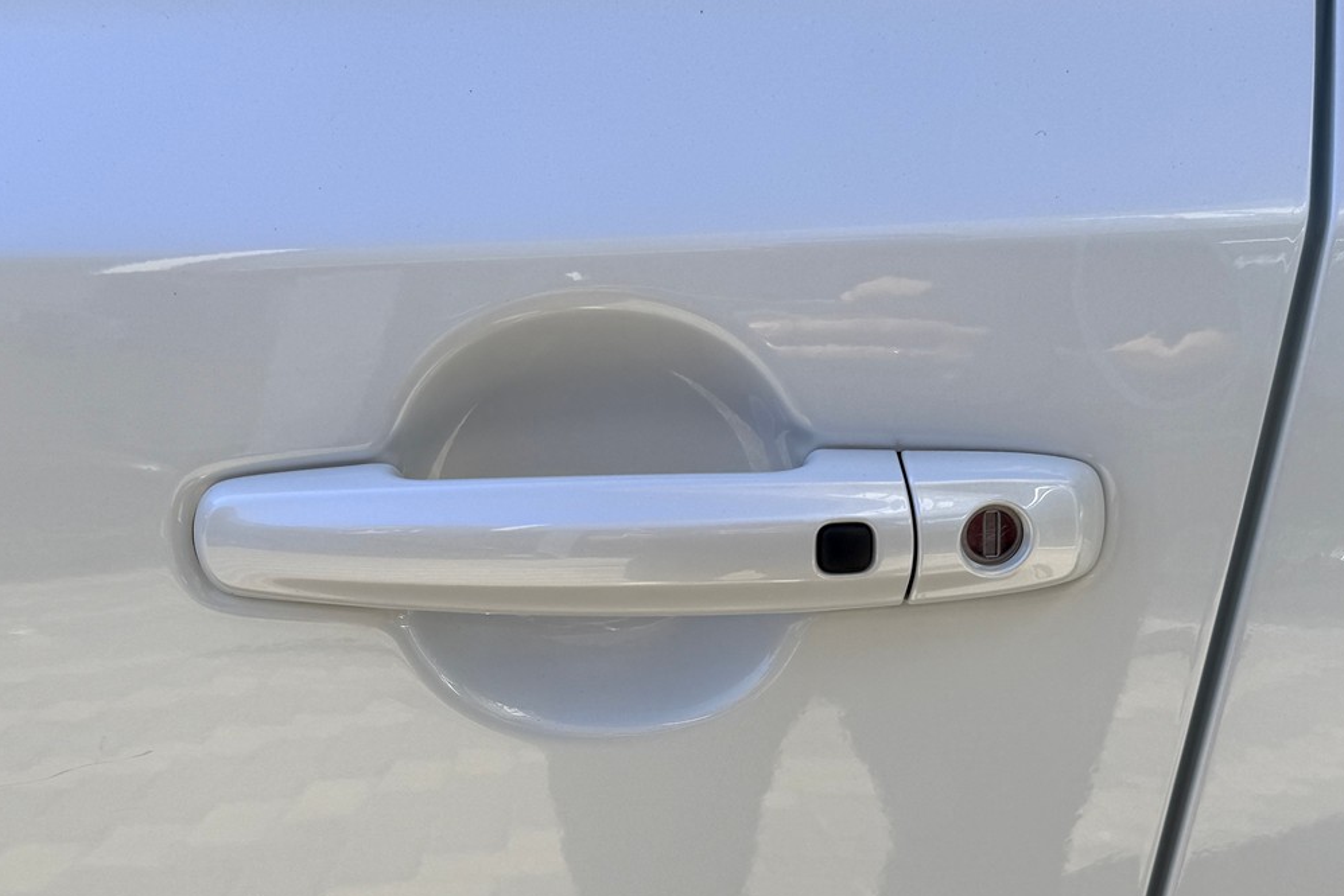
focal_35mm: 48
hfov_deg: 41.1
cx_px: 630
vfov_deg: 27.9
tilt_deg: -23.6
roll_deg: -2.1
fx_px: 1792
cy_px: 603
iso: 80
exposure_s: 1/2703
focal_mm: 6.76
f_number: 1.78
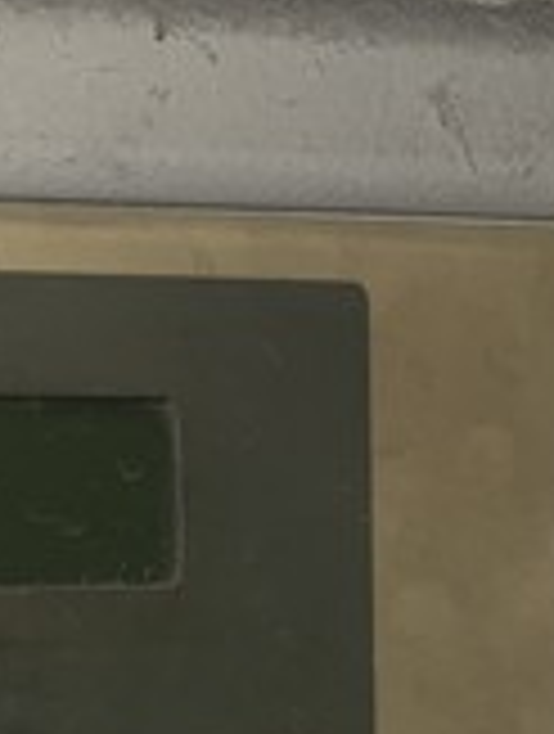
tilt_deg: -6.1
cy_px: 1193
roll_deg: +2.7
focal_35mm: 191
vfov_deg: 9.9
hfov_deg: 7.7
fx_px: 4060
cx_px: -239
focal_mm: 6
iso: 50
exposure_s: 1/35
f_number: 2.4
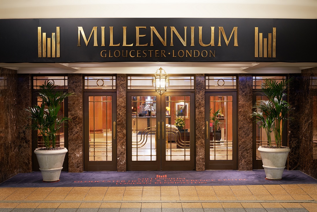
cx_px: 158
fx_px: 440
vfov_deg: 27.0
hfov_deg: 39.6
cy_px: 106
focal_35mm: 50
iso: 250
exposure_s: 1/250
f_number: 11
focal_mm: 50
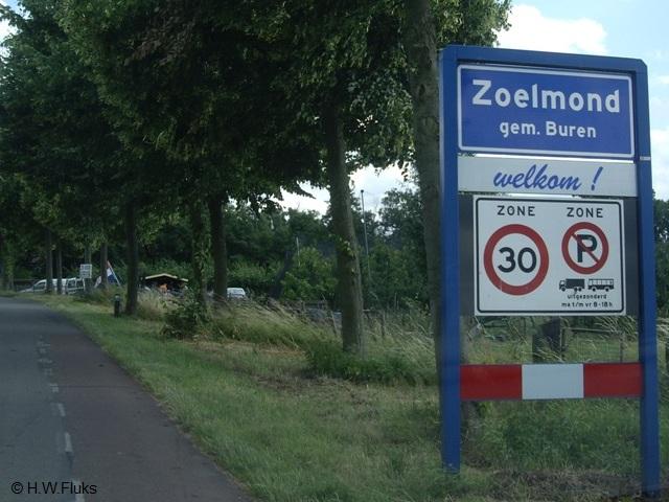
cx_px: 334
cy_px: 251
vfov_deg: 37.7
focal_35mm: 38
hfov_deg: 49.0
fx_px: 734
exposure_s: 1/500
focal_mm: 7.9
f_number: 2.8
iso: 64
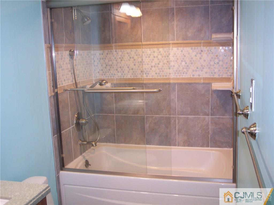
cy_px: 102
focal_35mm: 38
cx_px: 137
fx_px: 301
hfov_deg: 49.0
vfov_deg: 37.7
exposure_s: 1/30
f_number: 2.8
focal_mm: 8
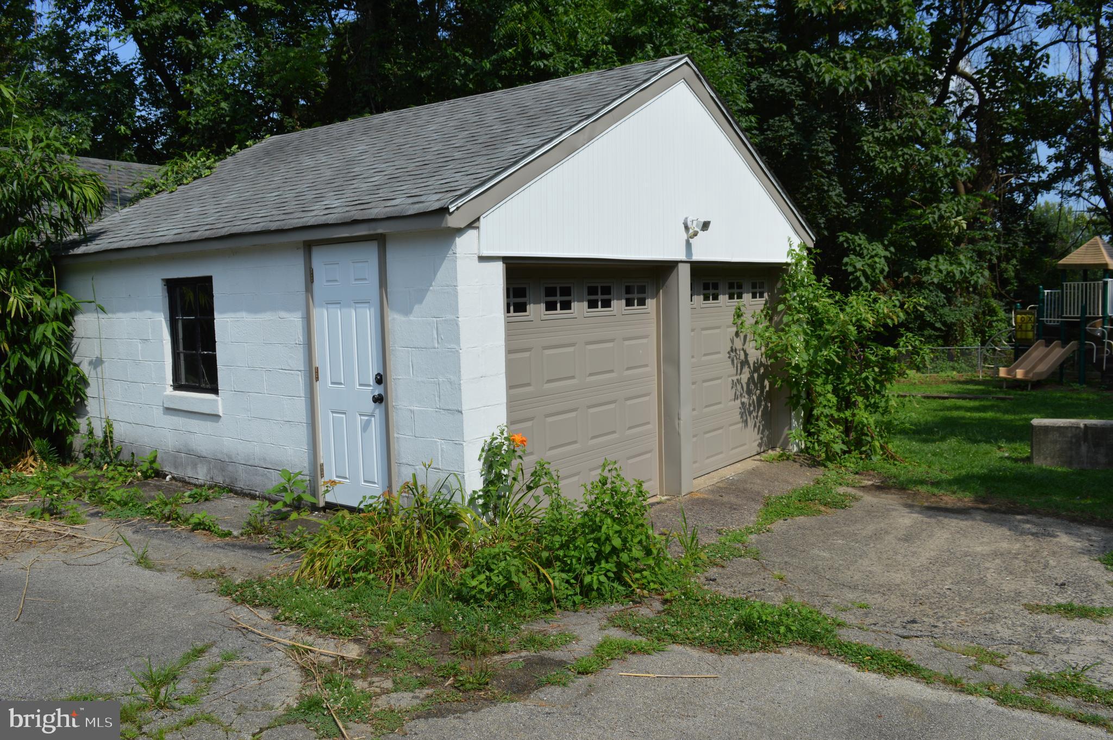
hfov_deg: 67.4
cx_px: 556
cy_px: 370
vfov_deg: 47.8
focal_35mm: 27
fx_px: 834
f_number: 9
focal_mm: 18
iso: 100
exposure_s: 1/320
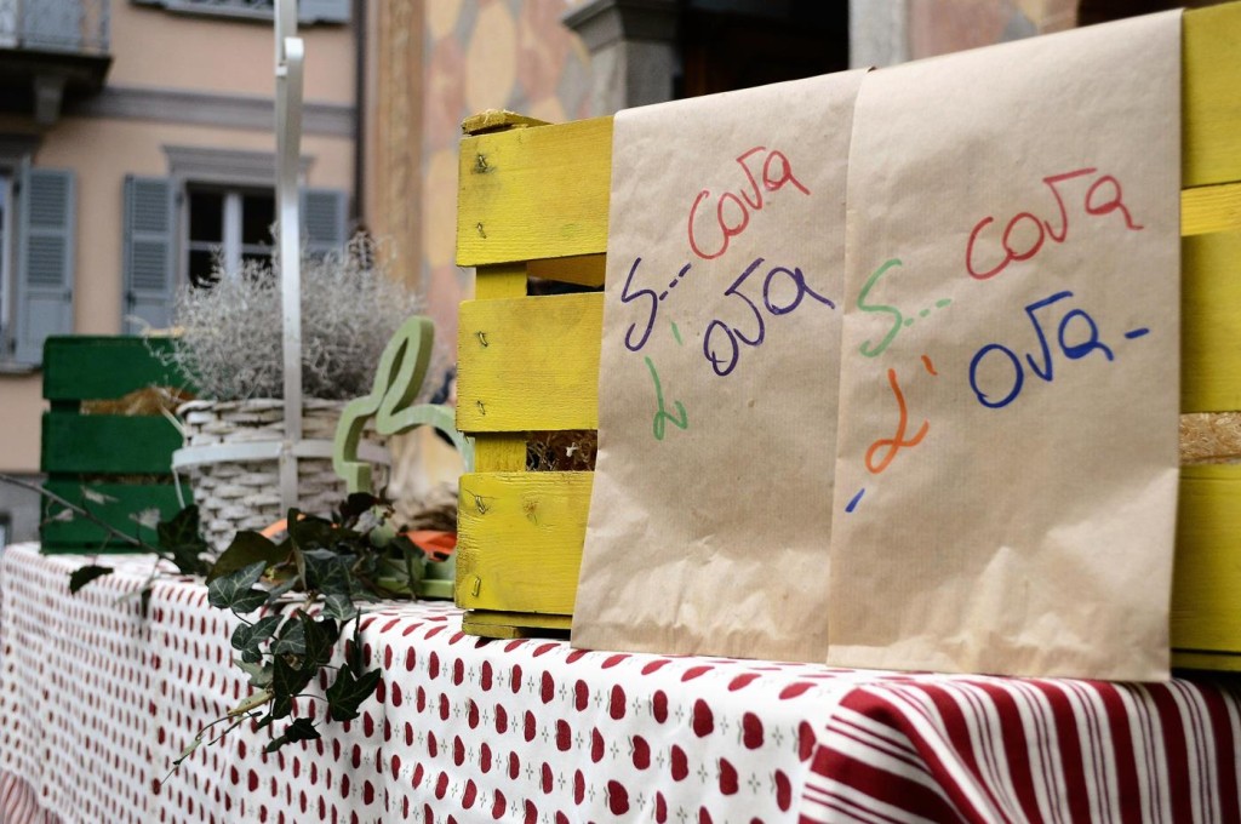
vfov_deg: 28.0
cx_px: 620
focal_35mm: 48
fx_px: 1653
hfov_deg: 41.2
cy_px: 412
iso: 800
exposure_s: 1/200
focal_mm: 32
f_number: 5
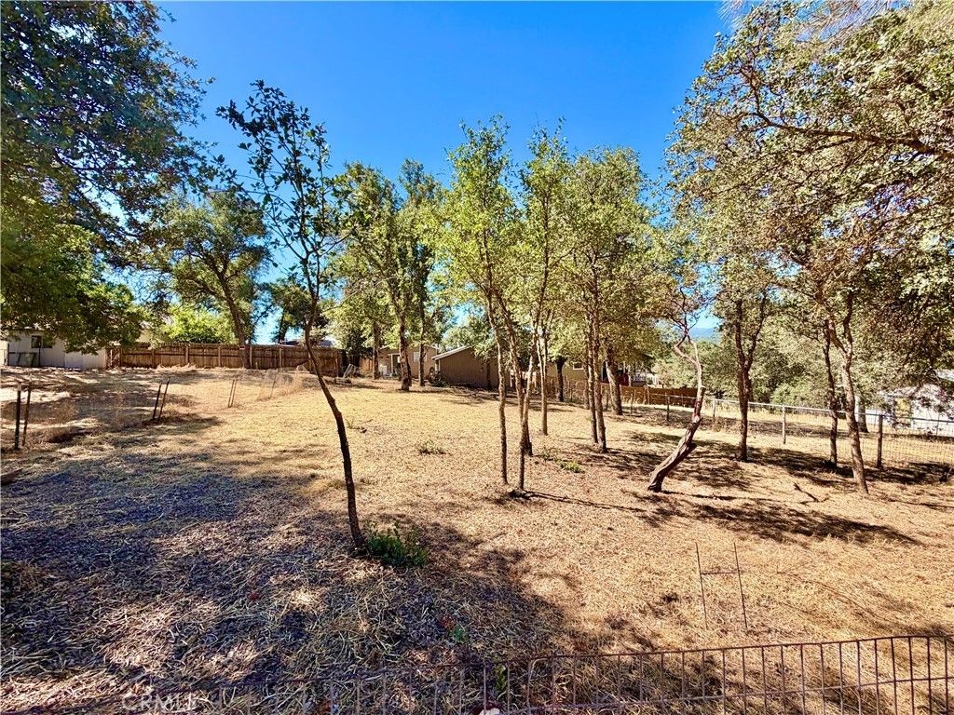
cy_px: 358
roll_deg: +0.9
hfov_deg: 102.1
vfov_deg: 85.7
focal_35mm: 14
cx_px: 477
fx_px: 386
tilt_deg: -0.6
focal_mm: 2.22
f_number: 2.2
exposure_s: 1/751
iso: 40
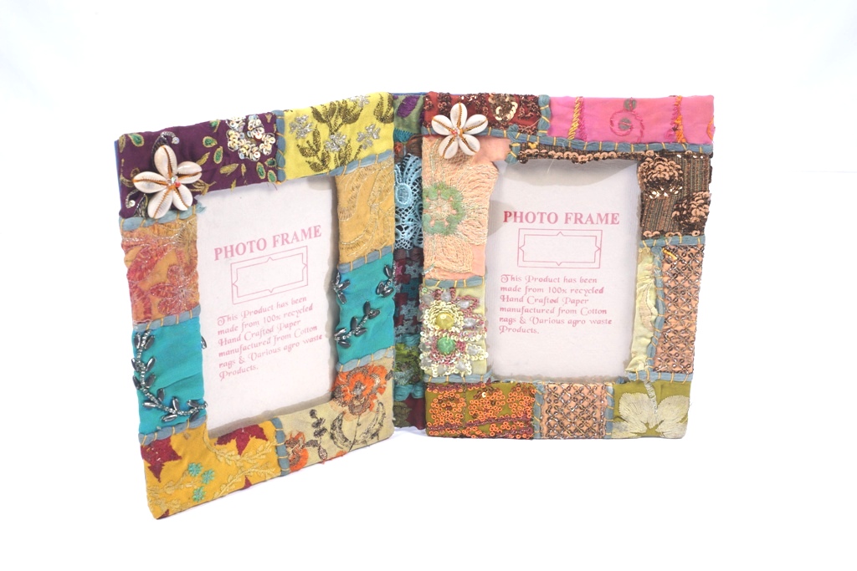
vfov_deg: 24.6
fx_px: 1309
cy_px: 286
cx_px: 428
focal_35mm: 55
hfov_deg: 36.2
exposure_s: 1/125
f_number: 16
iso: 250
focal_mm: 55
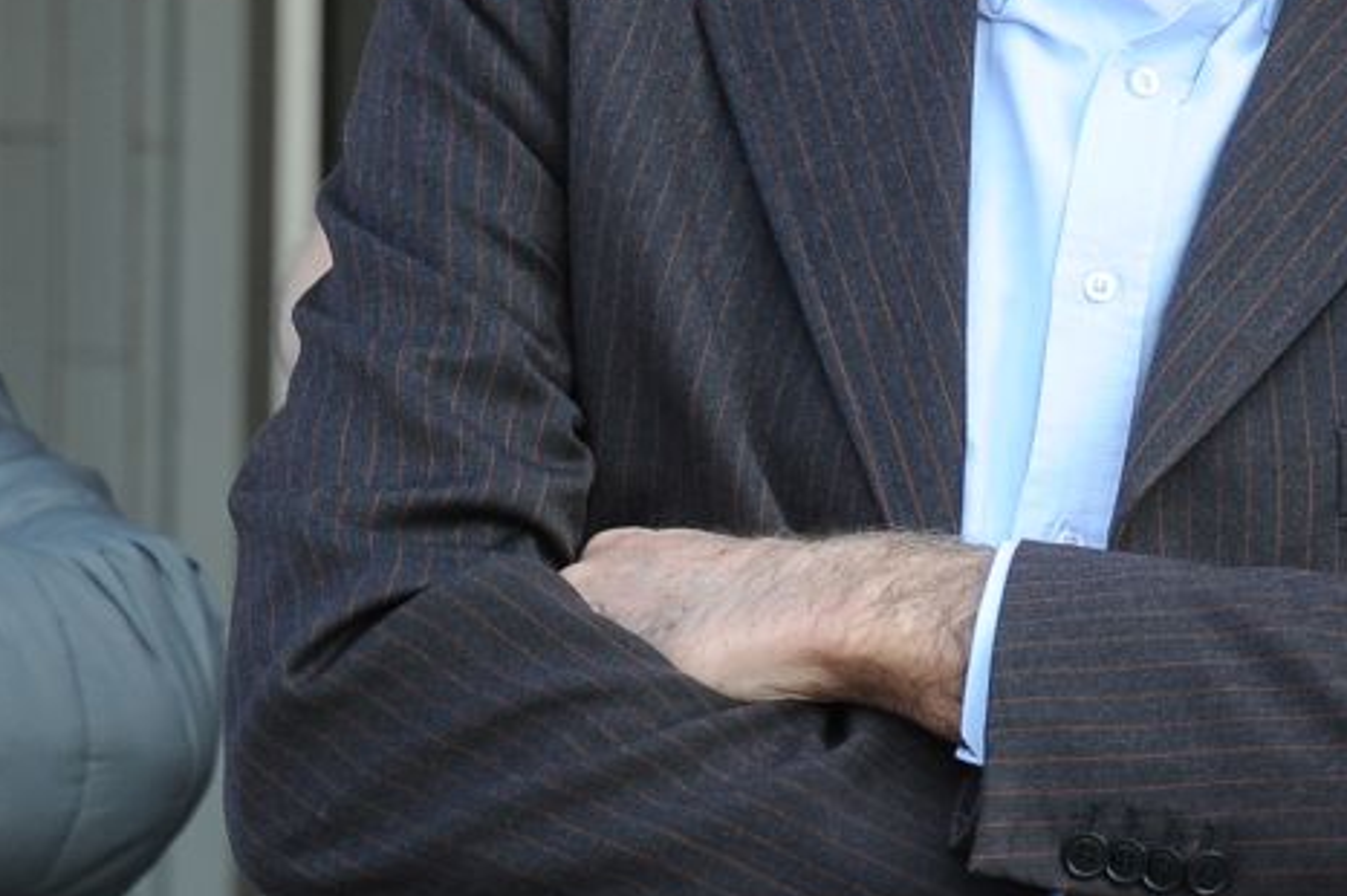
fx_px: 26172
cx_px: 1468
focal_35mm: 700
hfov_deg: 2.9
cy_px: -94
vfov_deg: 2.0
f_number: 7.1
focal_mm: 170
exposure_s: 1/200
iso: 500
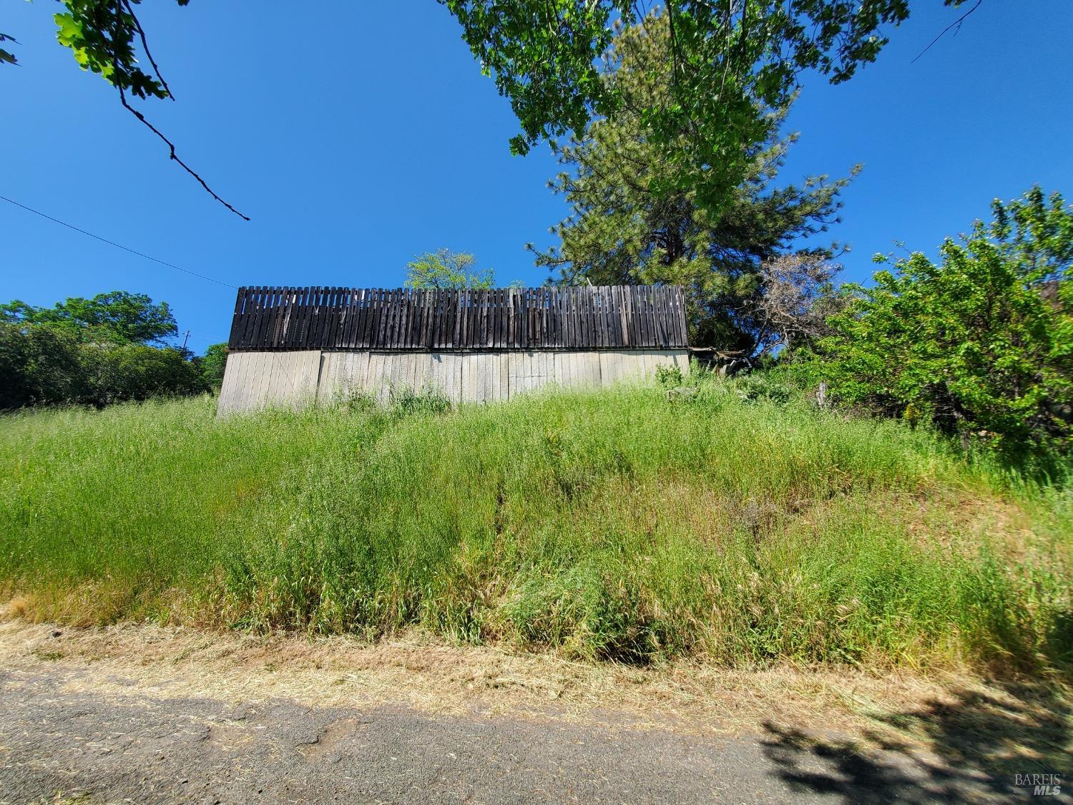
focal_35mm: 13
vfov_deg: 89.9
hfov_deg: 106.2
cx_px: 536
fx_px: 403
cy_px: 402
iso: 50
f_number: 2.2
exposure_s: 1/719
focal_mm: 1.8
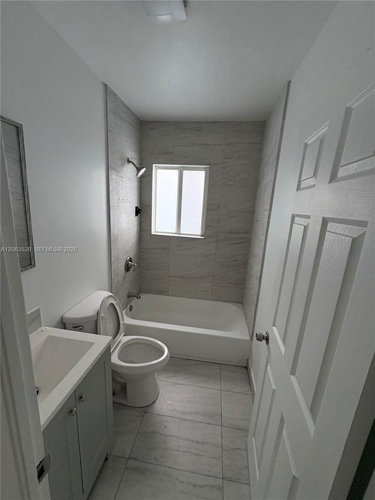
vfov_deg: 102.1
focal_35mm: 14
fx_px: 202
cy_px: 250
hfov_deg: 85.7
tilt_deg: -10.0
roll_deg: -4.5
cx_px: 188
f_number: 2.2
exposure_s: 1/114
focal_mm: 2.22
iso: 125
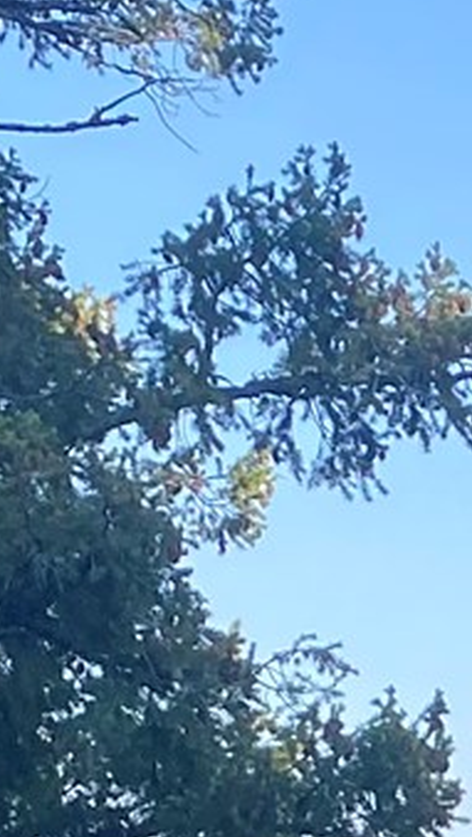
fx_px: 3800
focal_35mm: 171
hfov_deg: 6.4
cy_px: 1778
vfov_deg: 11.2
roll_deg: -1.5
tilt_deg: -12.7
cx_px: 1502
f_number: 1.8
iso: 32
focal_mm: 4.25
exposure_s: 1/858
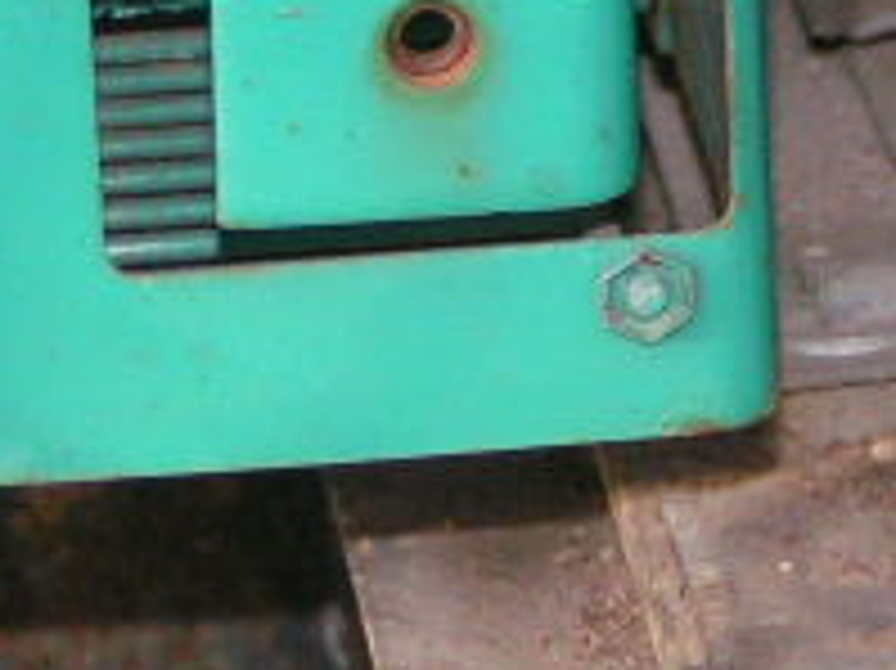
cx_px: 1238
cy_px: -130
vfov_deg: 3.5
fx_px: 10891
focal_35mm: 421
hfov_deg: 4.7
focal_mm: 20
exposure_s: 1/160
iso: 200
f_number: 3.5
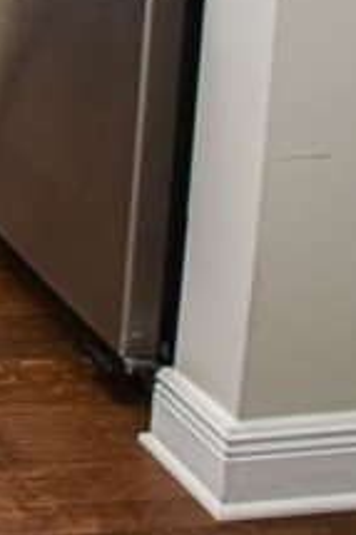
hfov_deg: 11.1
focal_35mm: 84
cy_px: -351
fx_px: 1241
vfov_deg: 19.7
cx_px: -687
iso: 160
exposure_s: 1/10
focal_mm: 11
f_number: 4.8
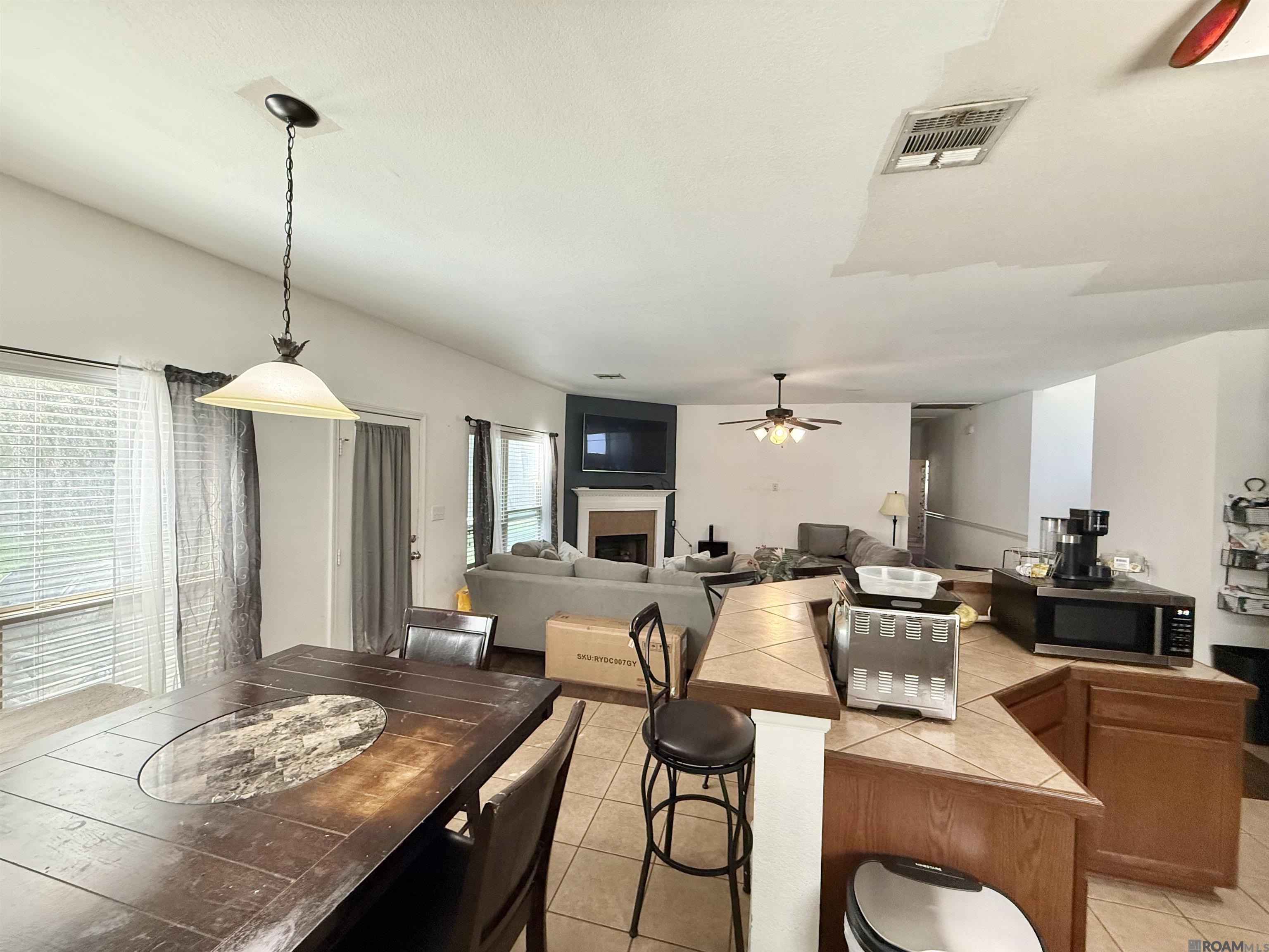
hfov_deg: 102.1
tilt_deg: +0.0
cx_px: 634
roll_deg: -1.3
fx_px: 513
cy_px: 476
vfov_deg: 85.7
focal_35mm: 14
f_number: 2.2
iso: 400
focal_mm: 2.22
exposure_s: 1/120
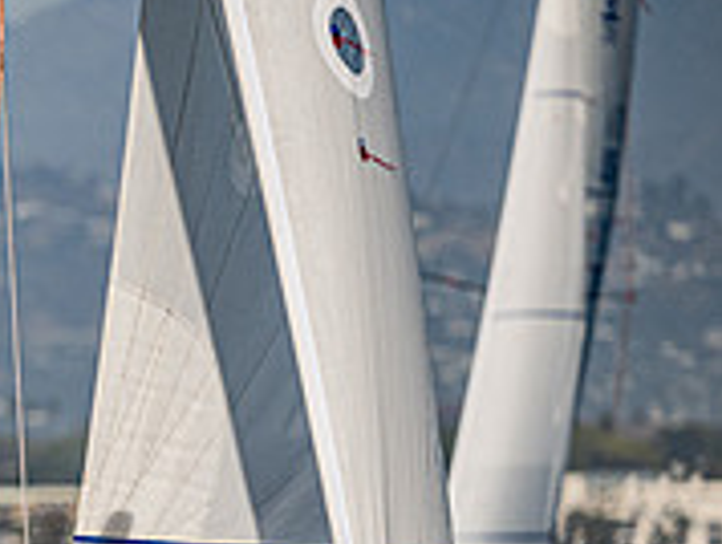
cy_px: 843
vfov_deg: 1.6
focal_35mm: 923
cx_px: -565
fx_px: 19277
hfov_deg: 2.1
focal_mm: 240
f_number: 5.6
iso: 320
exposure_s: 1/3200
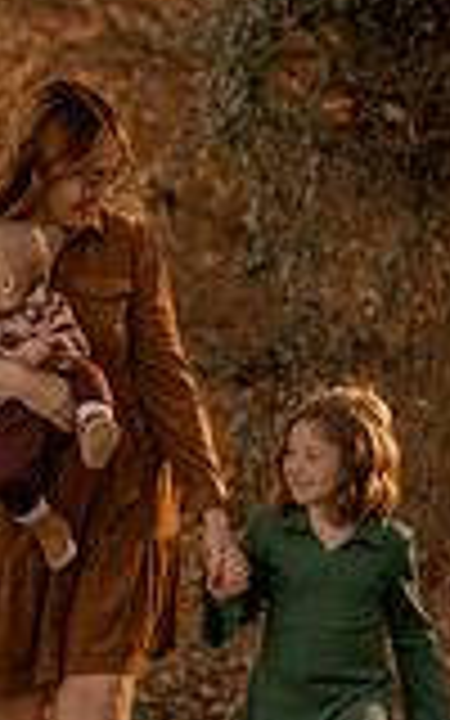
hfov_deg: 4.1
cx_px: -464
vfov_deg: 6.7
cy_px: 511
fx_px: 6161
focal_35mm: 314
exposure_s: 1/320
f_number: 2.8
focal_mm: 85
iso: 200
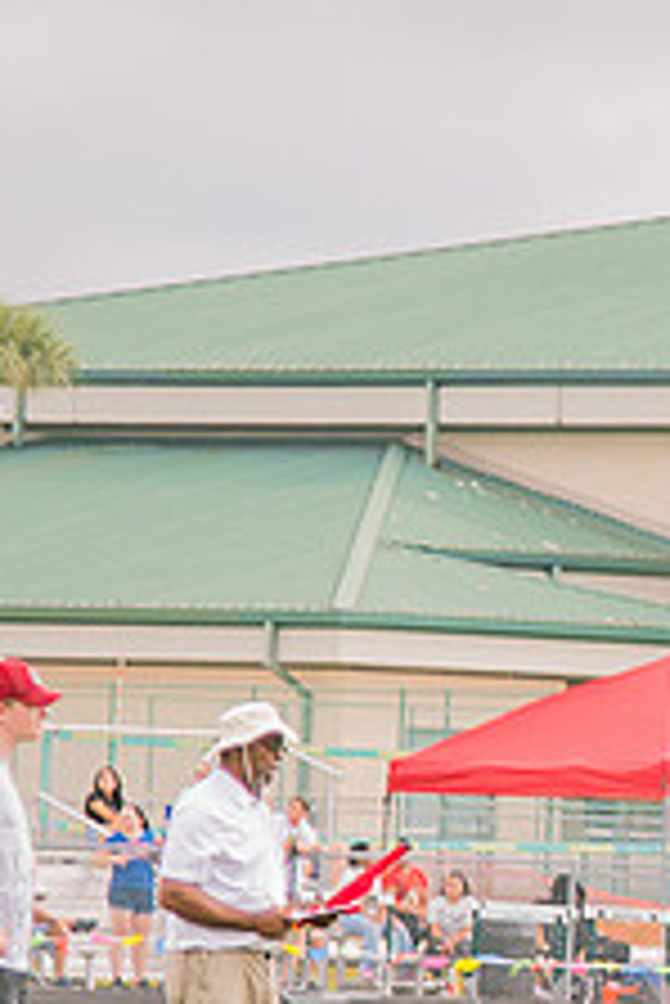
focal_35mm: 474
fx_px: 13211
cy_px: 761
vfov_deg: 4.3
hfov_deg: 2.9
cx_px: 1325
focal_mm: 86
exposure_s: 1/200
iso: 200
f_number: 4
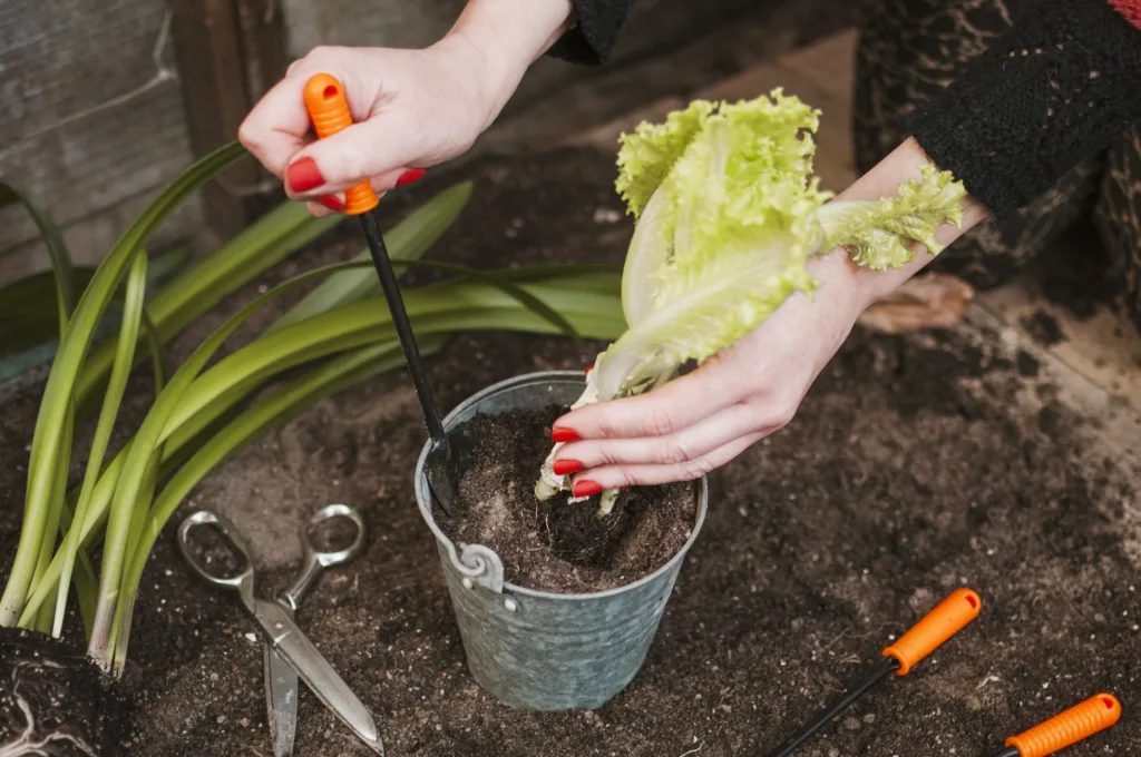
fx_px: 1662
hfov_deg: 37.9
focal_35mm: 52
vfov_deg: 25.7
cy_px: 378
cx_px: 570
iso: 200
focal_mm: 35
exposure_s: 1/100
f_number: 2.8
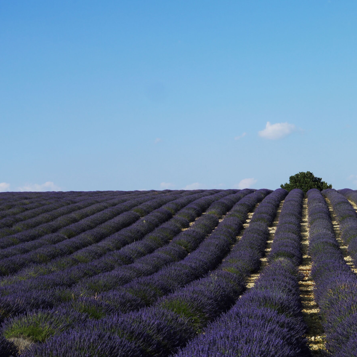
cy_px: 177
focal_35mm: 100
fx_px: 1167
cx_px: 197
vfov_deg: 17.4
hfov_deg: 17.4
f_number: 7.1
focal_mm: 42
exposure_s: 1/640
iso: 200
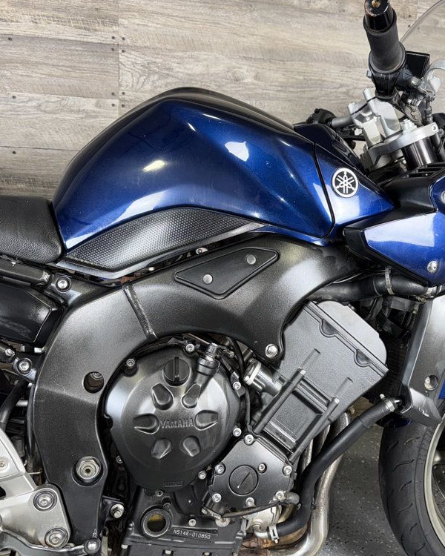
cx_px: 280
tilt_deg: -9.8
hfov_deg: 45.4
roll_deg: -2.7
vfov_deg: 55.7
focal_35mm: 32
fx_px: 527
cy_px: 282
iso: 64
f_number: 1.78
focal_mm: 6.76
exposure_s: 1/21
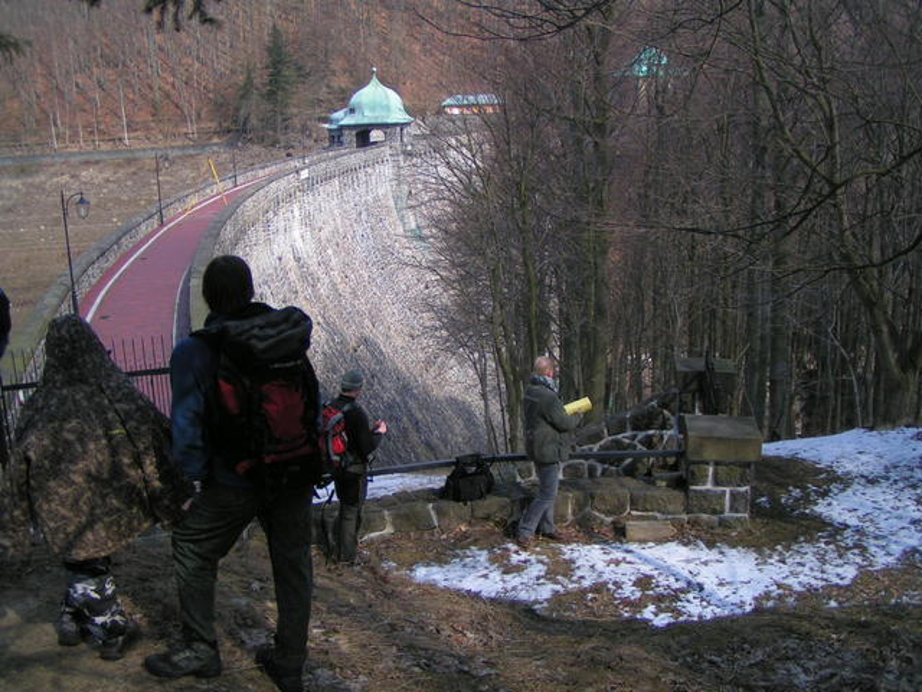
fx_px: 1012
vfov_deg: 37.7
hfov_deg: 49.0
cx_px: 461
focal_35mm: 38
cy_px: 346
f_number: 2.8
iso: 50
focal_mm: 5.8
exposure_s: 1/640
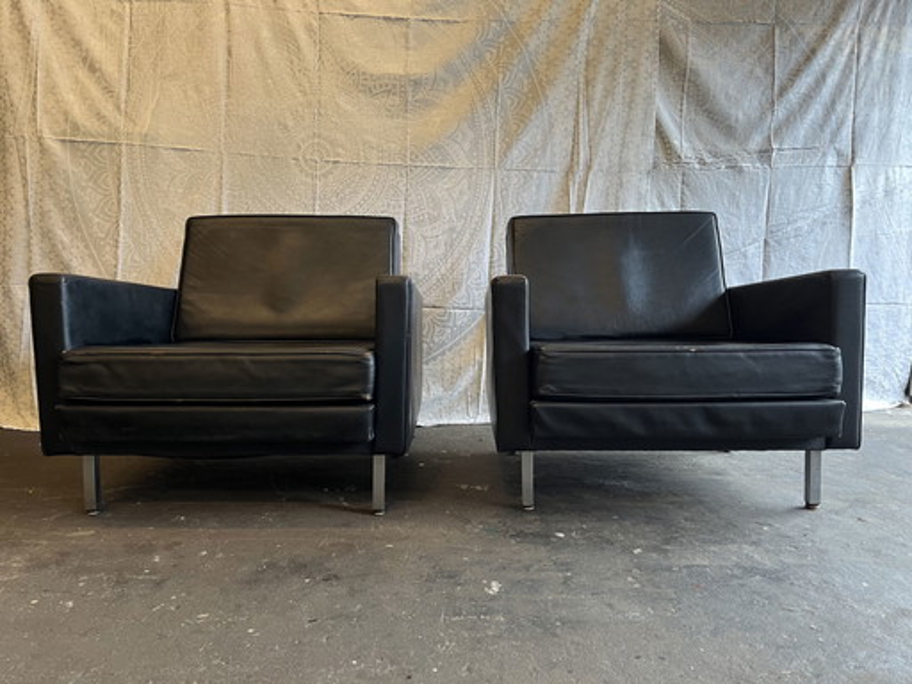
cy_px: 342
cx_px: 456
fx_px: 685
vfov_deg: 53.1
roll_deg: -0.1
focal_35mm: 26
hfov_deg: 67.3
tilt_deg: -6.6
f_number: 1.6
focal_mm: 5.1
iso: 125
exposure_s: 1/60
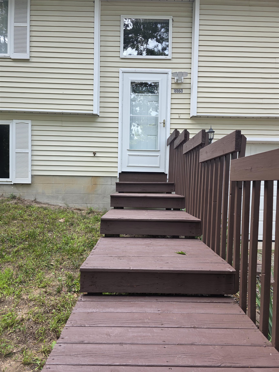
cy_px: 186
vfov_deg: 73.9
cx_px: 140
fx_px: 247
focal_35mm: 23
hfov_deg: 58.9
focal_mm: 6.3
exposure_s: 1/180
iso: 100
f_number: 1.7
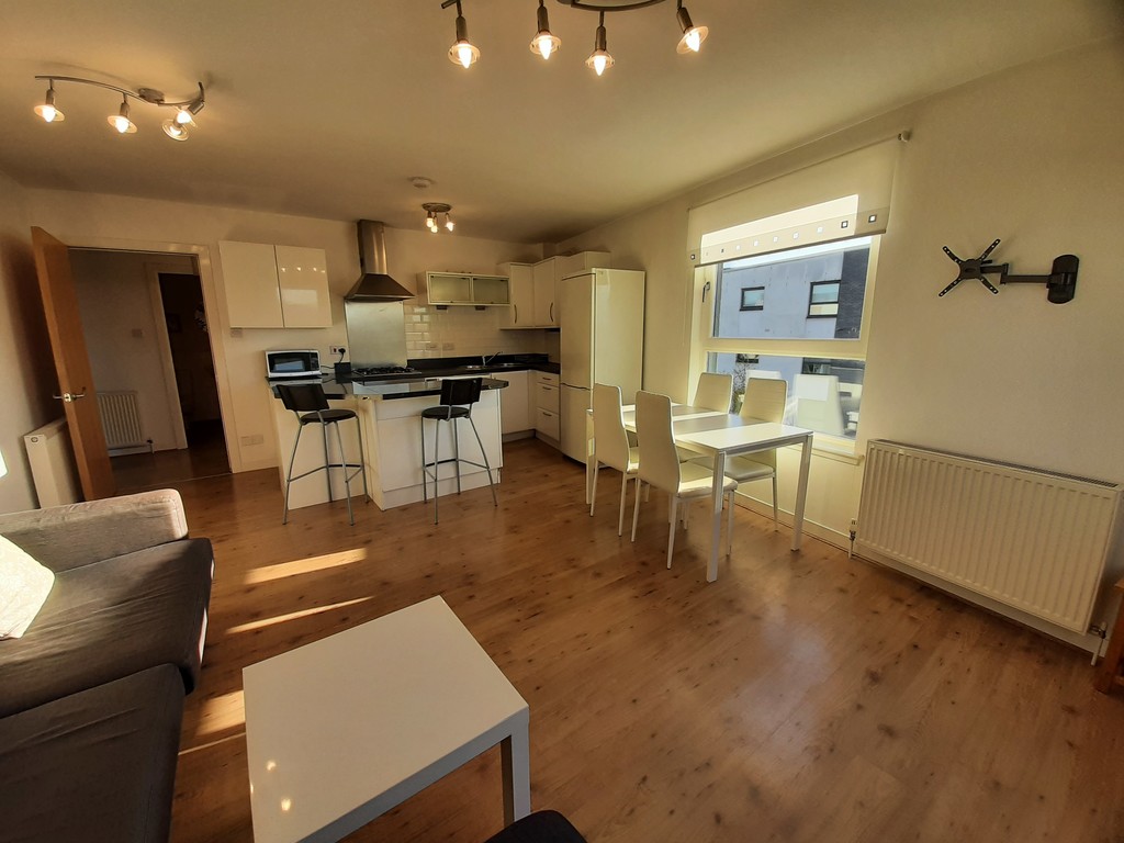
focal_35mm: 13
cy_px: 422
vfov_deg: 89.9
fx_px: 422
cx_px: 562
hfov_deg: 106.2
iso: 40
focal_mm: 1.42
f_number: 2.2
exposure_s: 1/152
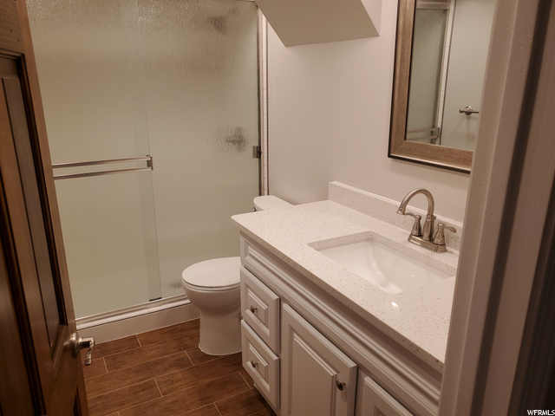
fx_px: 417
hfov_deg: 67.3
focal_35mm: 26
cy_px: 208
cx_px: 278
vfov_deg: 53.1
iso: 50
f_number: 1.5
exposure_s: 1/120
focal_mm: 4.3
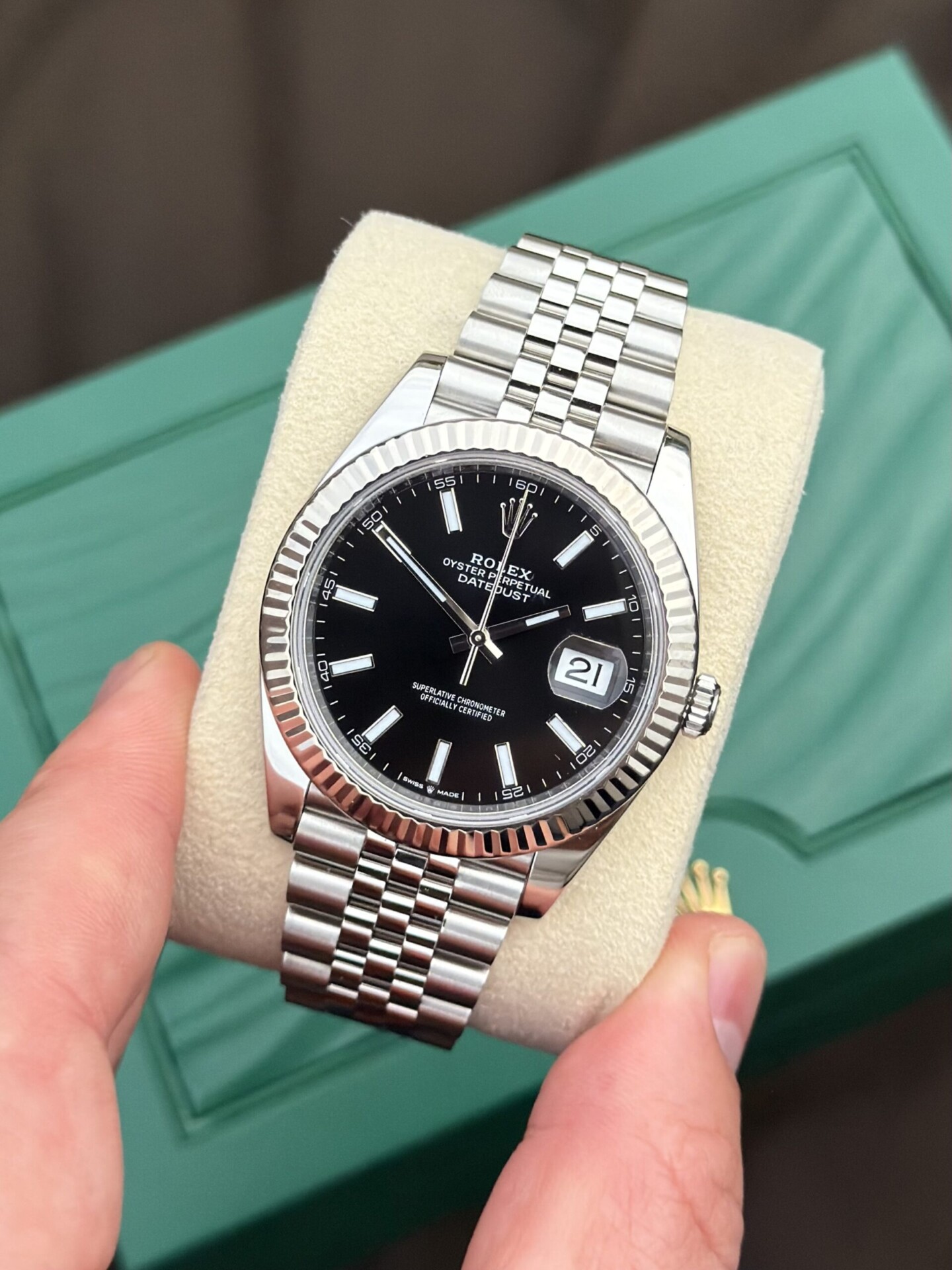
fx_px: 1760
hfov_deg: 30.3
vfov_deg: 39.7
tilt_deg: -66.7
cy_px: 635
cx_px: 476
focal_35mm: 48
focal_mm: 6.76
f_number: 1.78
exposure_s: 1/8772
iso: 320
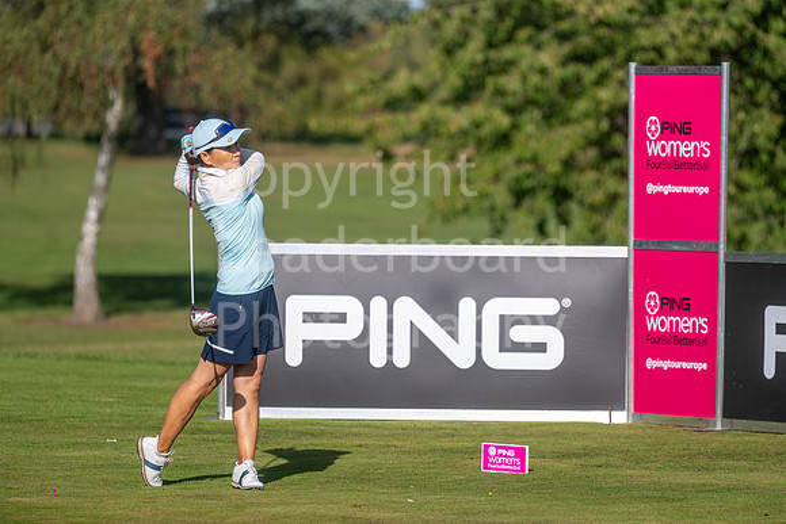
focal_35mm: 300
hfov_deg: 6.9
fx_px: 6551
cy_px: 262
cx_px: 393
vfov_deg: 4.6
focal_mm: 300
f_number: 5
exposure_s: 1/5000
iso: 500
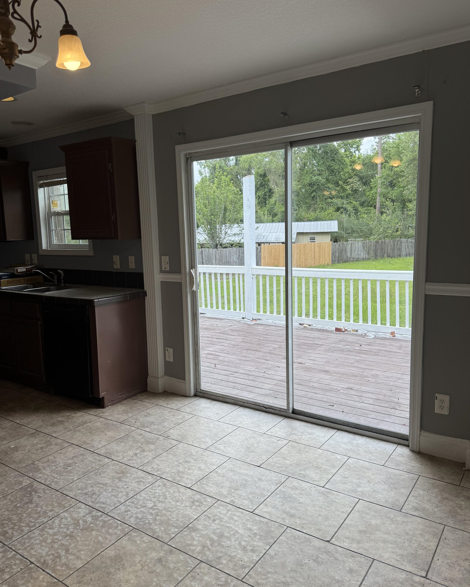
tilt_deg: -7.7
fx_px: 452
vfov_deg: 66.0
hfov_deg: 54.9
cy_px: 292
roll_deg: +0.9
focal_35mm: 26
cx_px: 230
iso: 80
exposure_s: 1/567
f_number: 1.78
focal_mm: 6.76
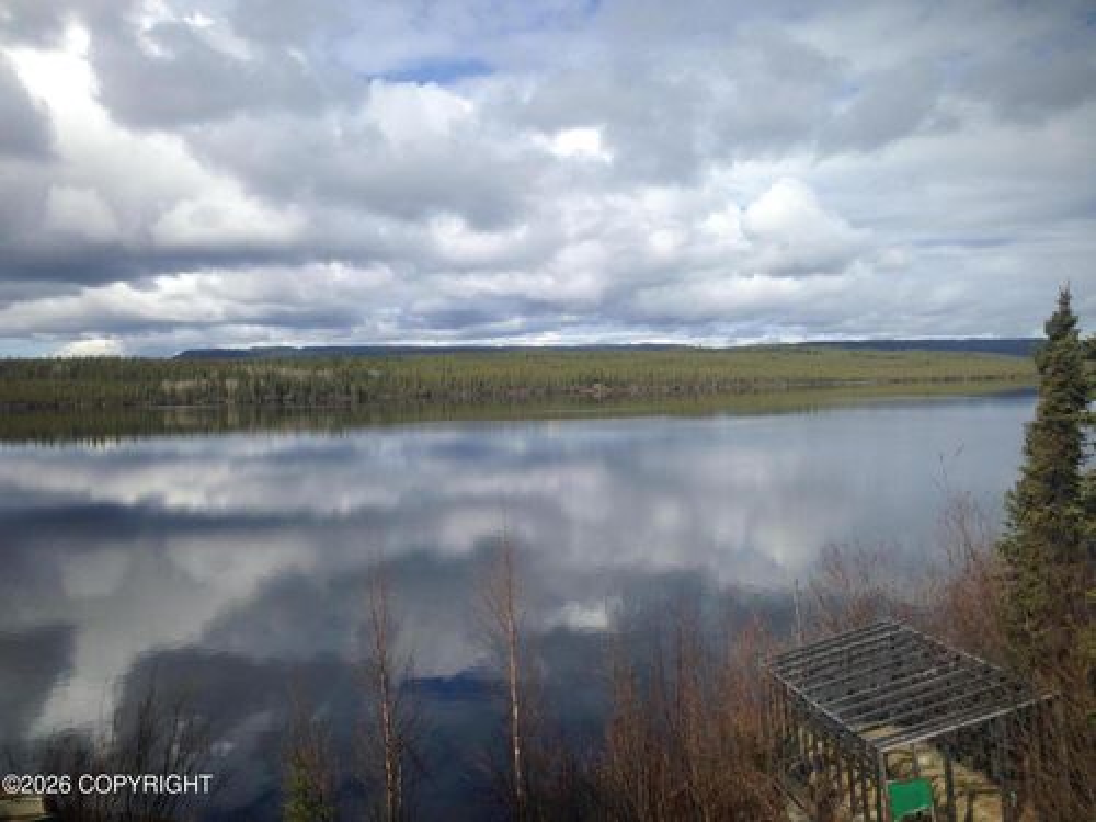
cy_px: 411
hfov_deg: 55.4
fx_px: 1045
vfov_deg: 42.9
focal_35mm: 33
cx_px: 548
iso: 50
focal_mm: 4.12
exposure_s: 1/1869
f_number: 2.4
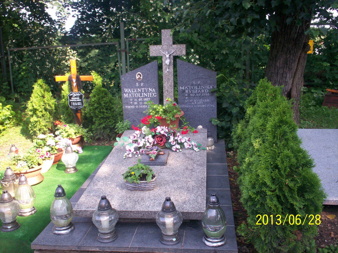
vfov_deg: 39.7
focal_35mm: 36
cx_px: 169
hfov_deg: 51.4
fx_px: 352
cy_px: 126
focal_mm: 6
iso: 100
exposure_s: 1/63.1
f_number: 4.5
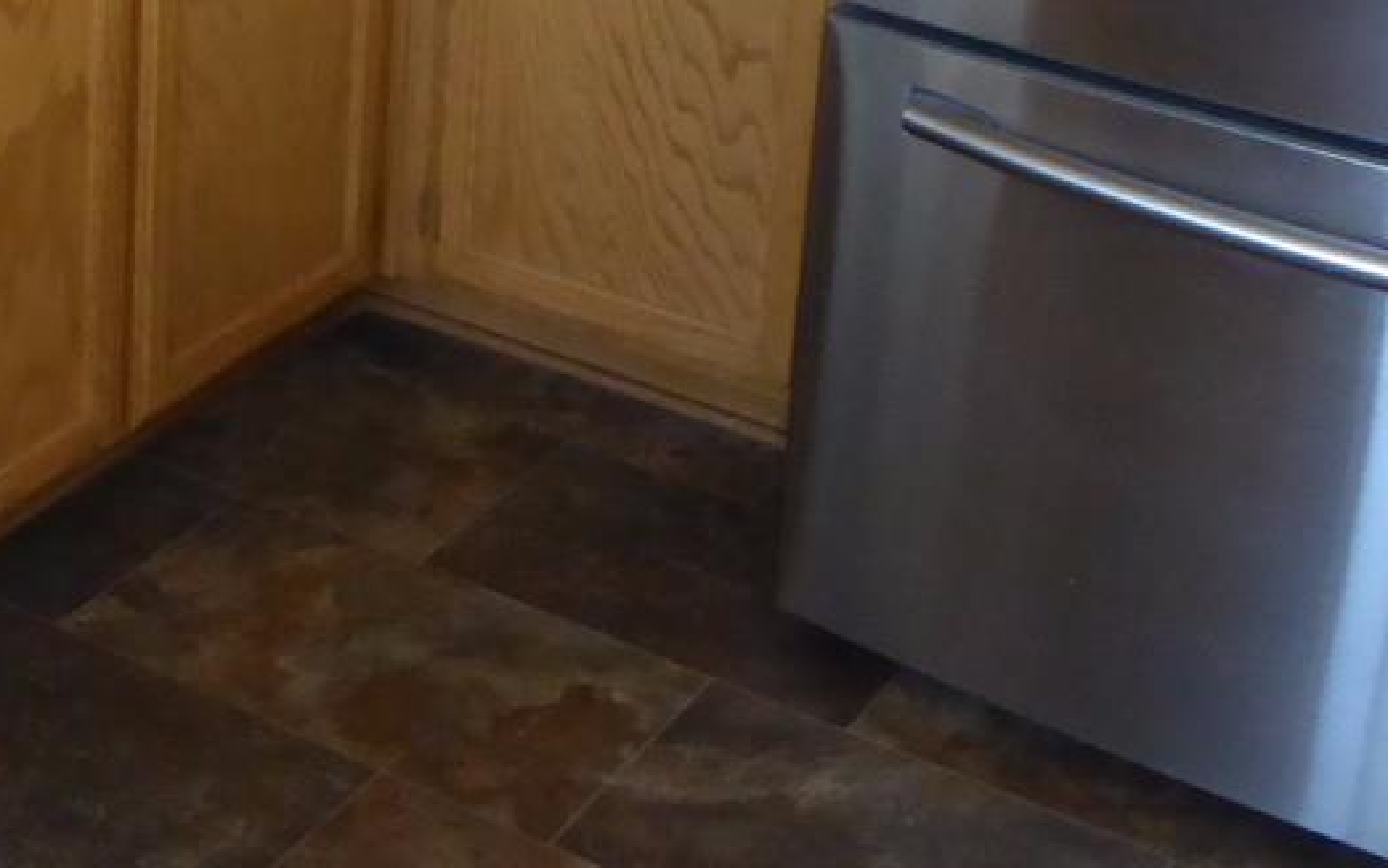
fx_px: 2762
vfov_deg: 16.9
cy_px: -231
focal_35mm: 73
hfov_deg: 26.4
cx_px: -61
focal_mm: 4.3
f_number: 3.5
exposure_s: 1/60
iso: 500
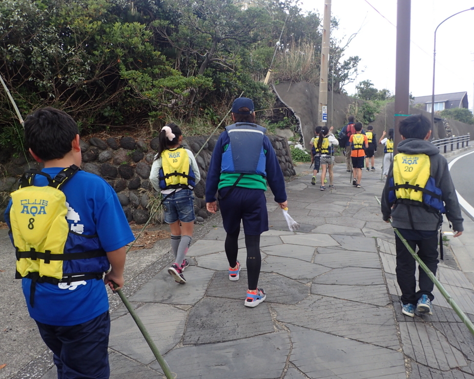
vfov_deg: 53.2
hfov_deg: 64.1
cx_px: 234
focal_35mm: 27
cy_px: 196
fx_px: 379
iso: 100
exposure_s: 1/320
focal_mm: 4.5
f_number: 2.8
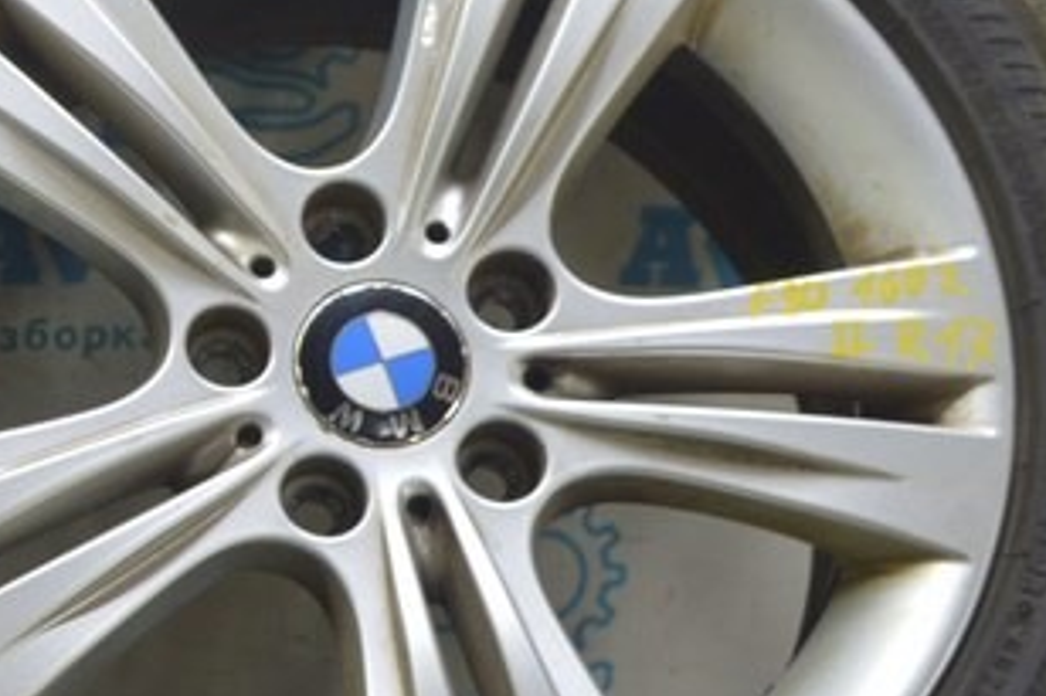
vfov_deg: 11.9
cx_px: -418
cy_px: 243
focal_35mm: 115
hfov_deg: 16.6
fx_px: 3330
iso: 400
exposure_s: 1/20
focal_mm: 23
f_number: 5.6
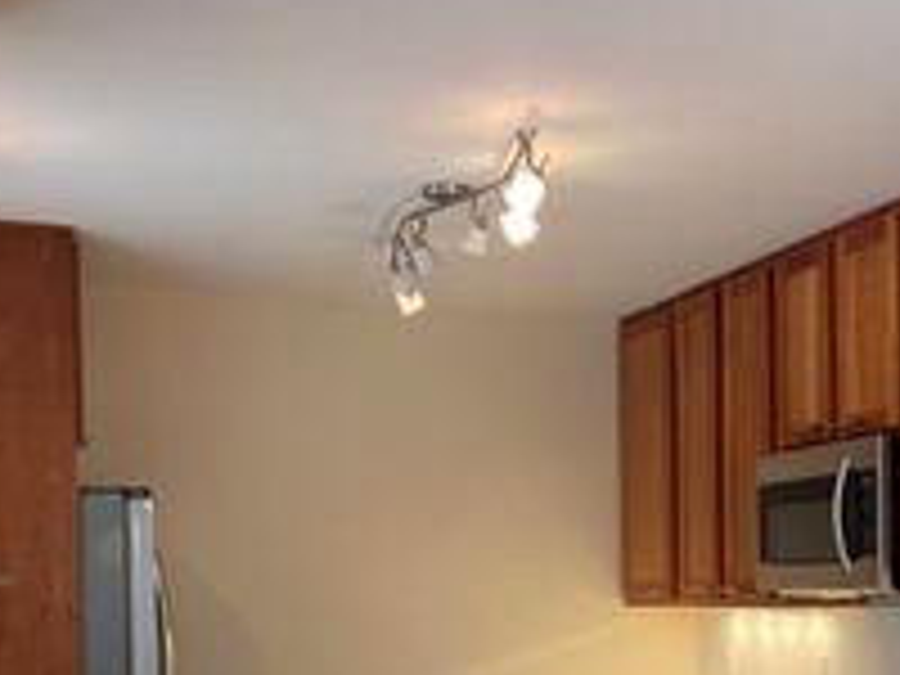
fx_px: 1690
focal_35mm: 65
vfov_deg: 21.9
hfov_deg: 29.3
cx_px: 693
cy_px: 637
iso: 64
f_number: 1.8
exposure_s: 1/60
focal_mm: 4.25
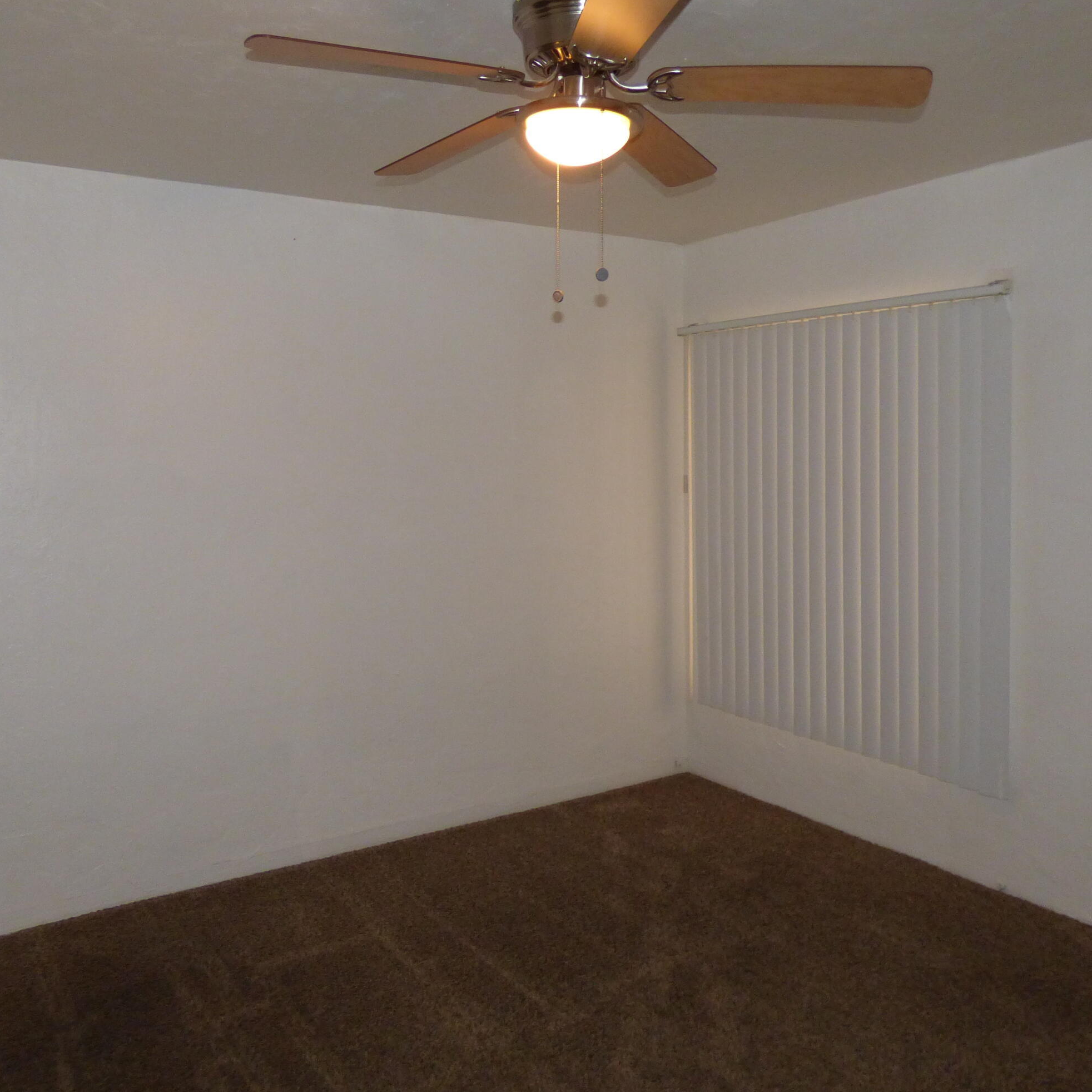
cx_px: 503
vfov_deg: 58.9
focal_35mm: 27
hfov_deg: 59.0
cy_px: 490
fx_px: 964
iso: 320
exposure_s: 1/125
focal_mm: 3.58
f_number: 2.8
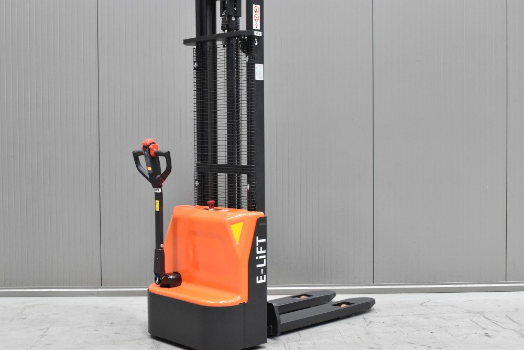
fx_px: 707
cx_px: 241
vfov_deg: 27.7
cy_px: 167
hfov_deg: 40.6
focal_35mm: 49
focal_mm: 27
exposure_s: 1/20
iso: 1250
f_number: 6.3
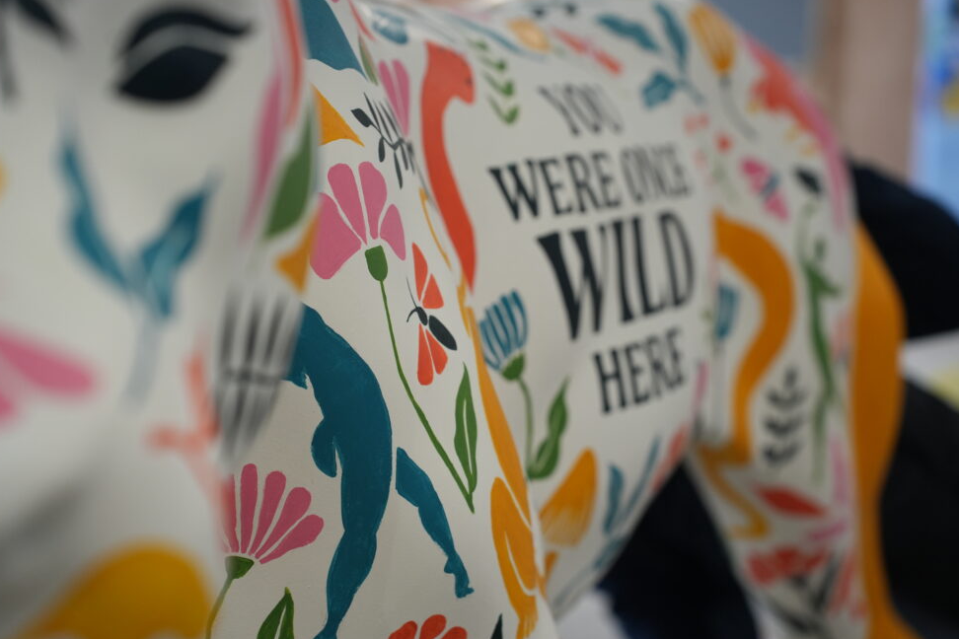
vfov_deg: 17.3
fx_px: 2104
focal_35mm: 79
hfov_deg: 25.7
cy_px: 308
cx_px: 476
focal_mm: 75
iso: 1600
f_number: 4
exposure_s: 1/160
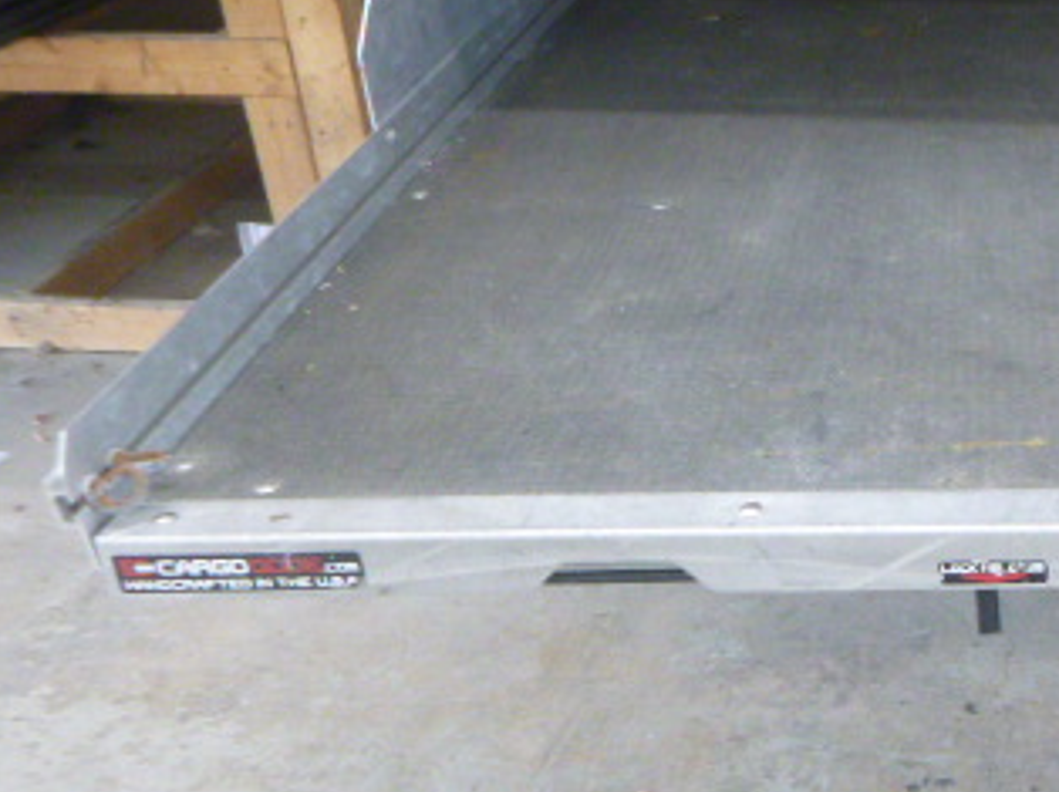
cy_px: 415
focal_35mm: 51
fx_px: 1559
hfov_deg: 34.4
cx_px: 1039
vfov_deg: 28.5
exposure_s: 1/30
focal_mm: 4.5
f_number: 3.9
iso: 400
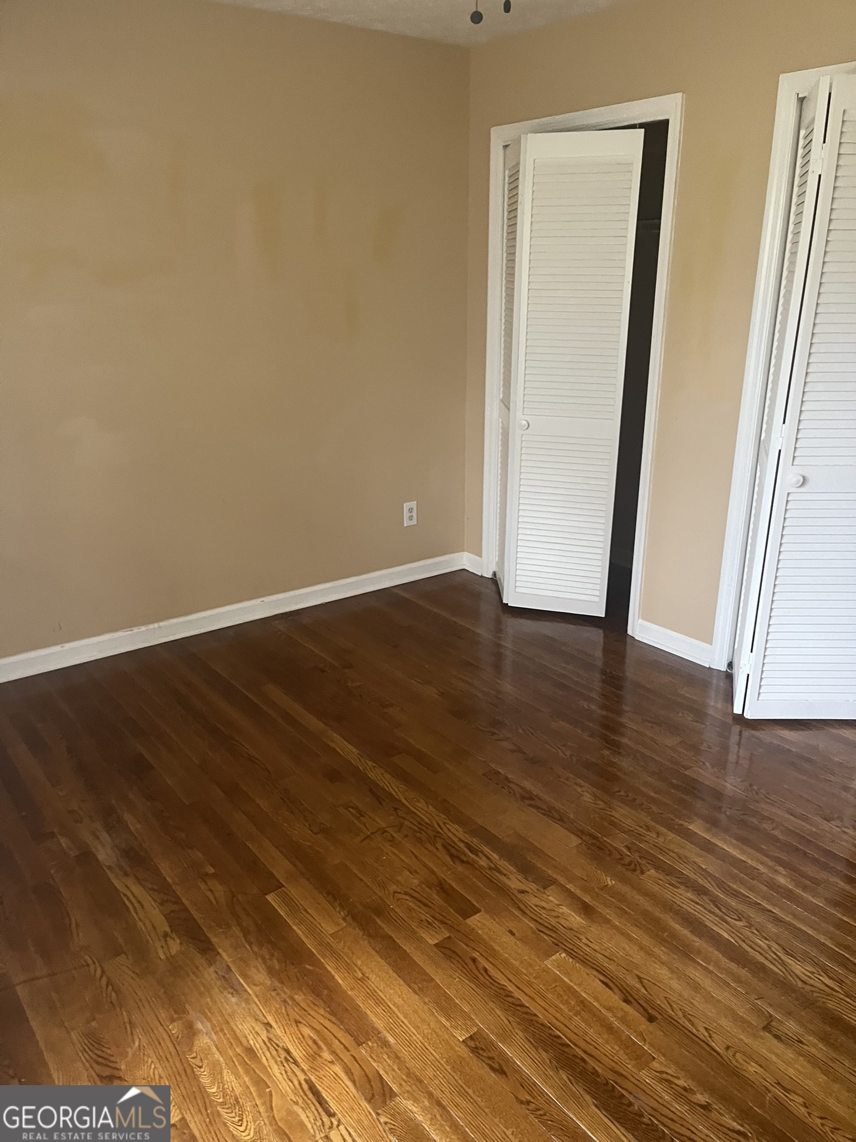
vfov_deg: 67.3
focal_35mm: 26
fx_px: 857
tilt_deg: -19.7
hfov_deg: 53.1
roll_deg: +1.3
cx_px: 428
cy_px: 571
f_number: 1.6
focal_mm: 5.1
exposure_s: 1/40
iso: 400
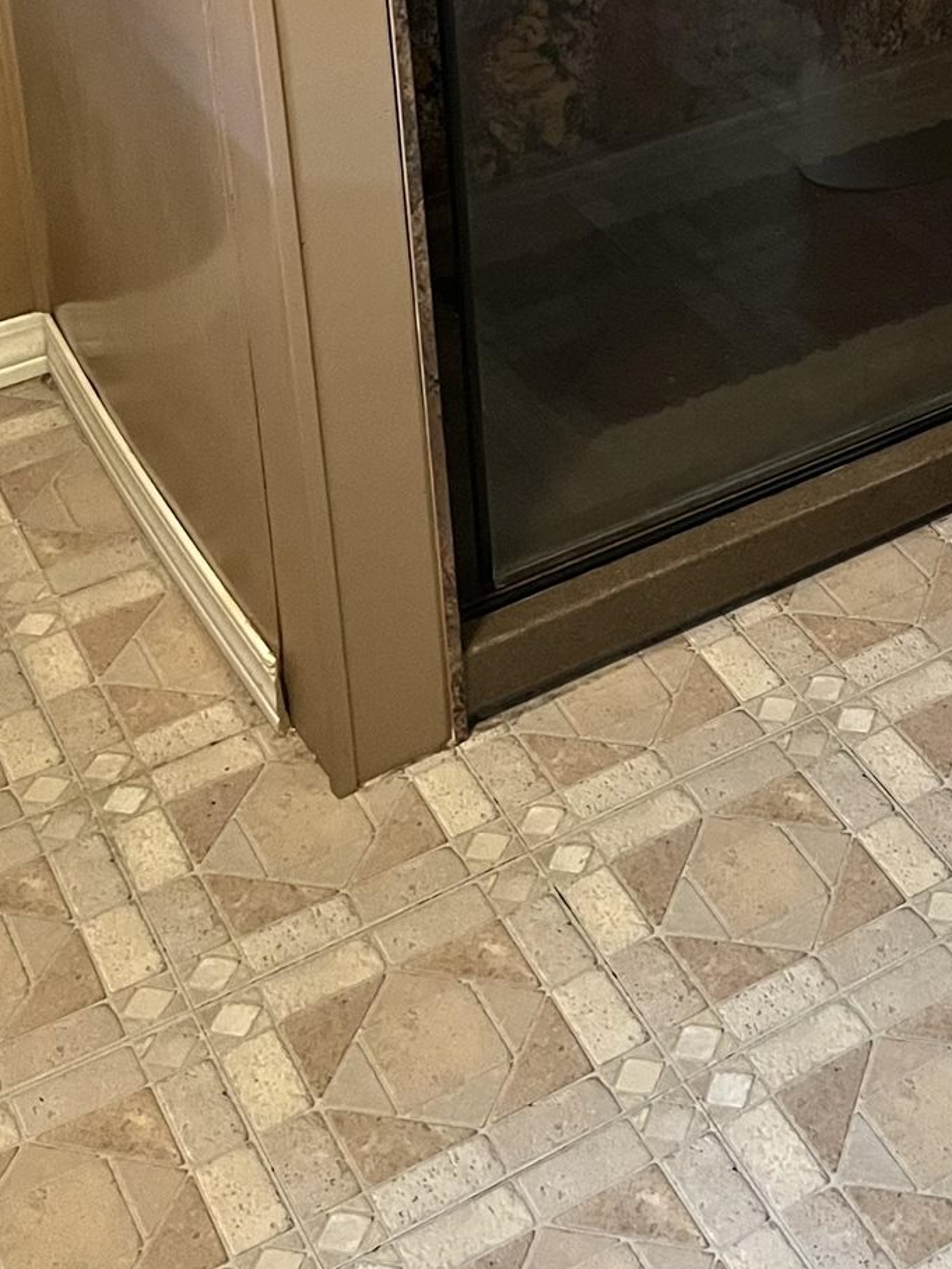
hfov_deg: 21.0
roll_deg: -1.5
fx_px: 2420
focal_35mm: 66
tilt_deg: -20.2
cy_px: -249
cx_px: 1085
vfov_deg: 26.2
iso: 500
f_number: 1.6
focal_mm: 5.1
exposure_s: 1/30
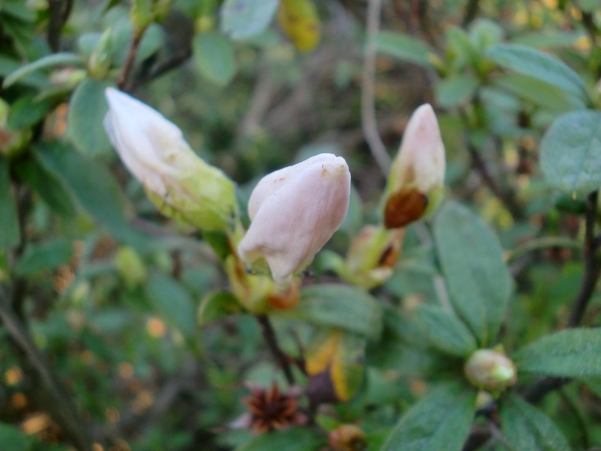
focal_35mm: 34
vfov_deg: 41.8
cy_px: 226
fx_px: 590
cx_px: 300
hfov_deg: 54.0
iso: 64
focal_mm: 5.58
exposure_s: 1/125
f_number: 2.8
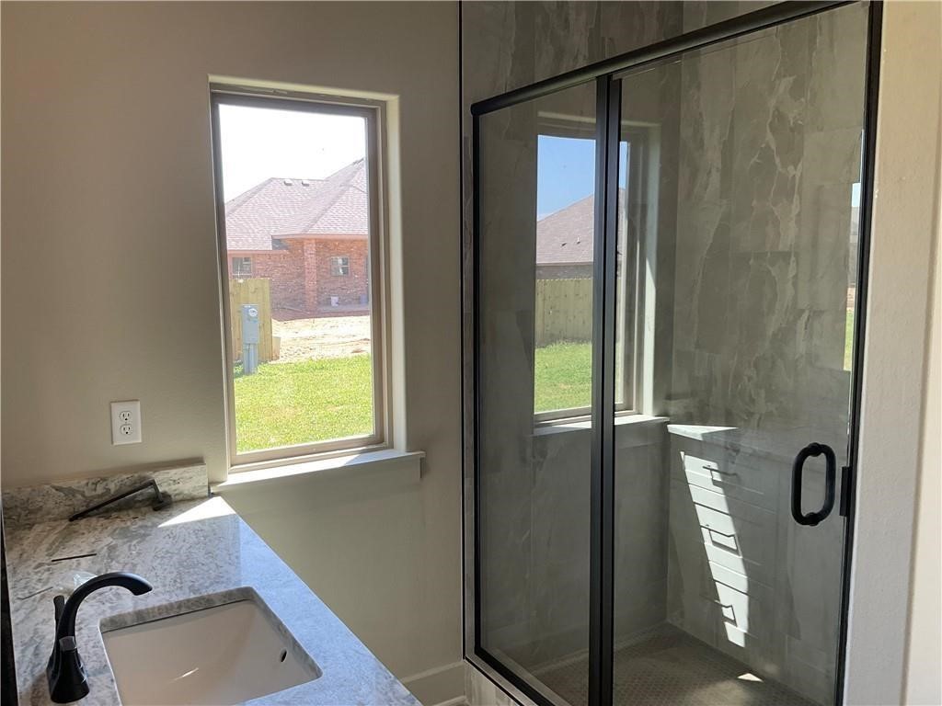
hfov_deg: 61.7
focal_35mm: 29
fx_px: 789
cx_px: 471
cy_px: 353
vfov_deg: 48.2
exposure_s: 1/122
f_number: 1.8
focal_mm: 3
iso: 25
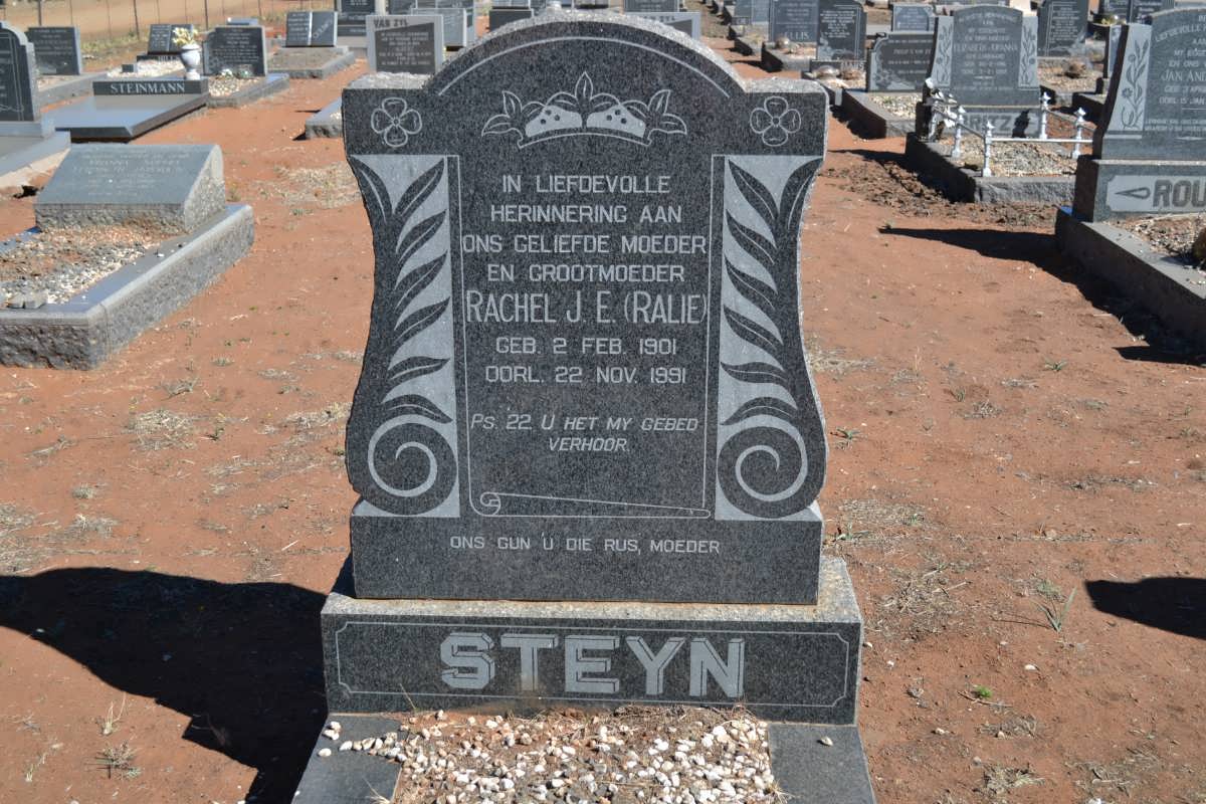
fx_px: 1407
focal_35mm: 42
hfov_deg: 46.4
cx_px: 603
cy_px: 402
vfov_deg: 31.9
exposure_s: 1/125
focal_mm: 28
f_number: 5.6
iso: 110
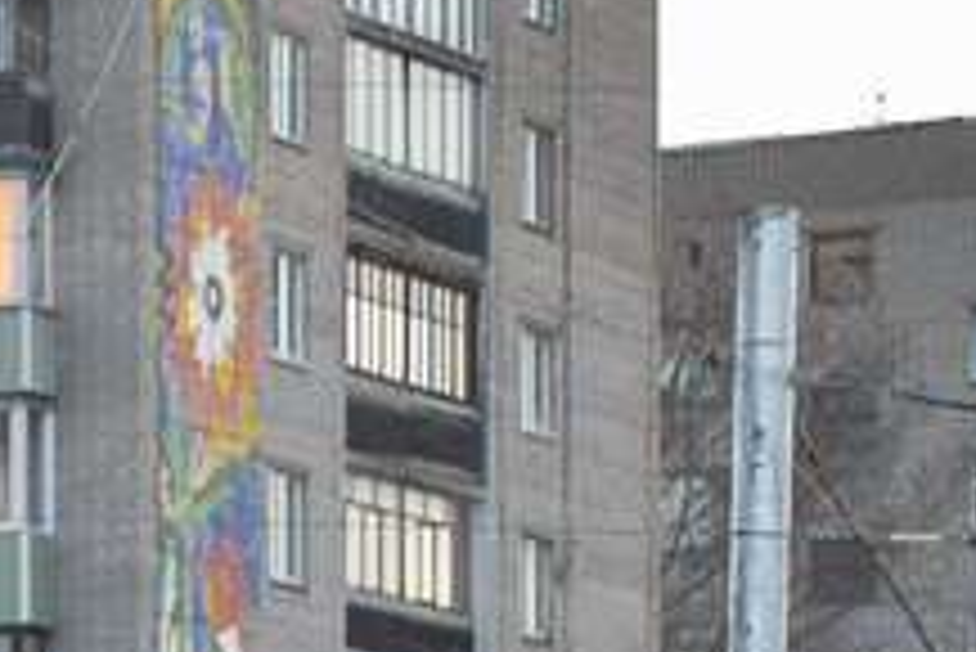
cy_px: 1511
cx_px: -1700
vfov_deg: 5.1
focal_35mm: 265
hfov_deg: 7.1
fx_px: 7189
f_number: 5.6
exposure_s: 1/640
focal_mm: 32
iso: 800
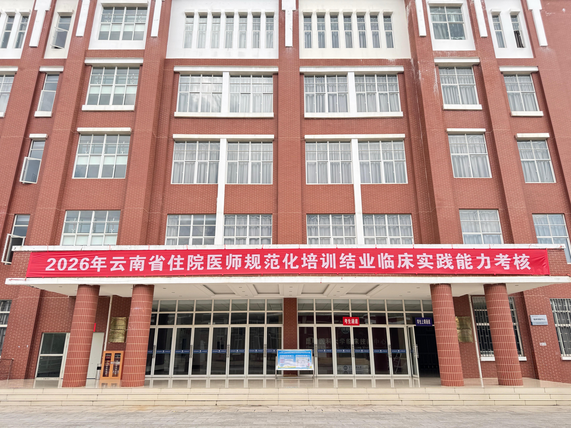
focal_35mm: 24
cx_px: 286
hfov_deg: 71.6
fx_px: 396
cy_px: 214
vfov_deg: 56.8
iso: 80
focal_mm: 6.76
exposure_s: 1/280
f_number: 1.78
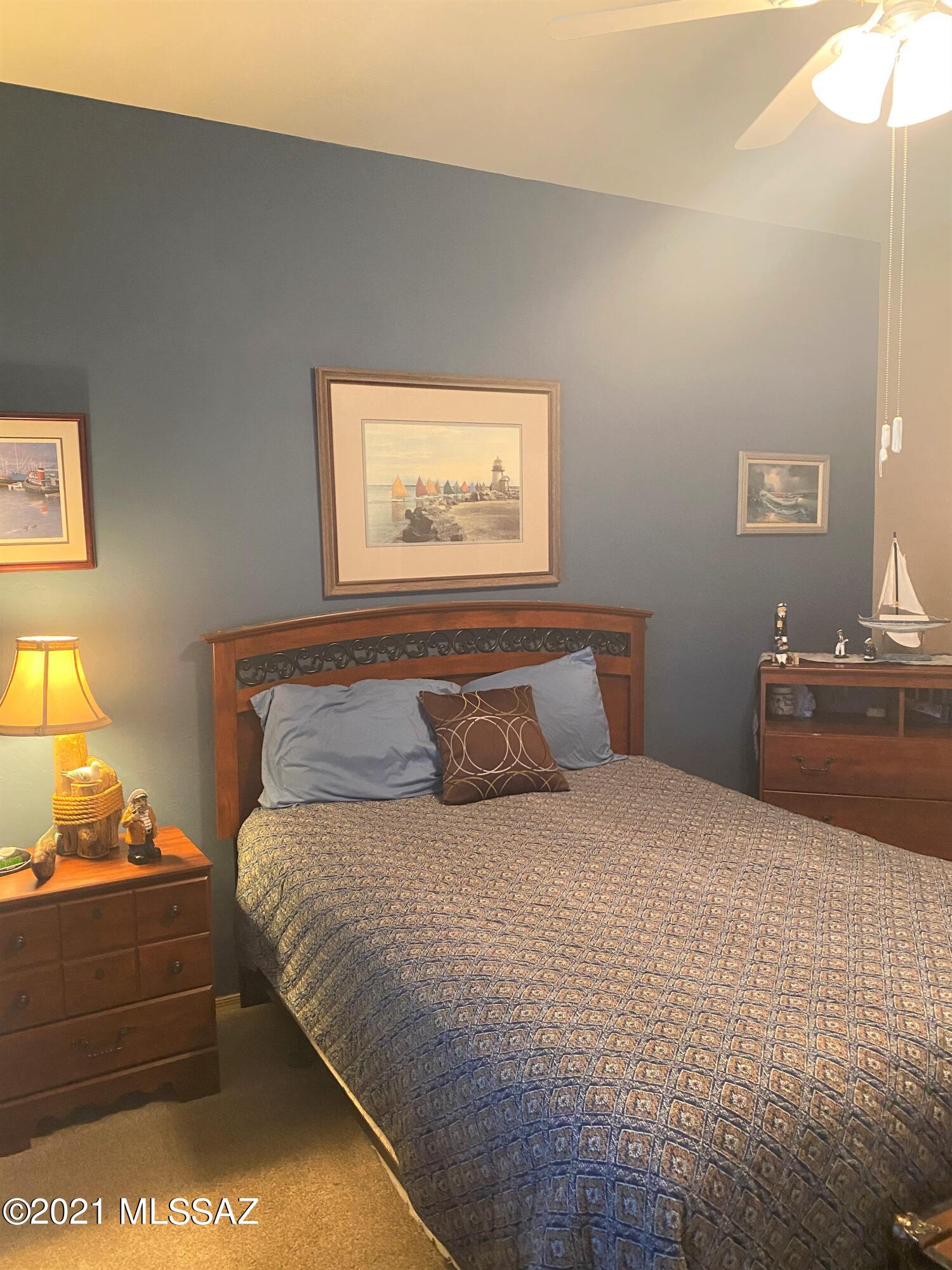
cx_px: 476
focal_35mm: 26
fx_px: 953
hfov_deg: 53.1
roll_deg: +0.7
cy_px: 635
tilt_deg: -4.5
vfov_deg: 67.3
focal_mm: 4.25
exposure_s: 1/60
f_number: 1.8
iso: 500
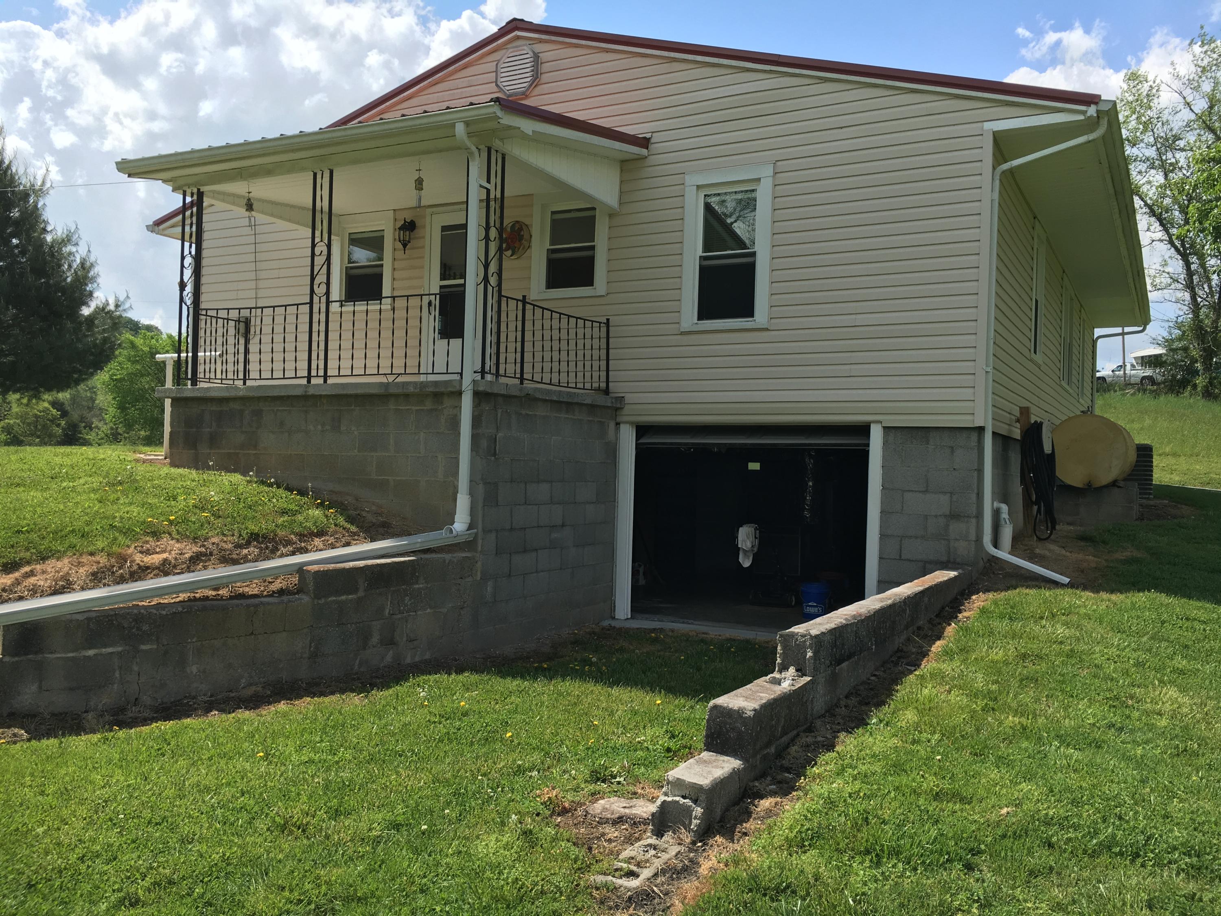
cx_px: 610
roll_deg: -2.7
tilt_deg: +0.4
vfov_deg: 48.2
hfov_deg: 61.7
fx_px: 1023
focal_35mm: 29
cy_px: 458
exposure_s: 1/1282
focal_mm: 4.15
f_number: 2.2
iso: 25
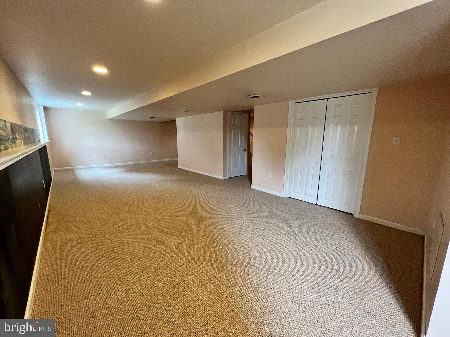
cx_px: 225
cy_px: 168
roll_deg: -0.4
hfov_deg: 106.2
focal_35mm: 13
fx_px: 169
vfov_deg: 89.9
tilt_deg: -10.4
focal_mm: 1.57
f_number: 1.8
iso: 640
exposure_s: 1/60
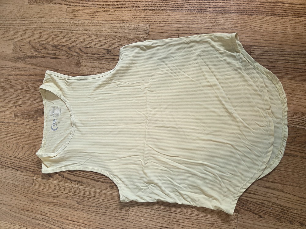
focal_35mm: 23
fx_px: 203
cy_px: 114
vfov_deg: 58.9
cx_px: 153
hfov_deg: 73.9
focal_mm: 5.4
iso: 100
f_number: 1.8
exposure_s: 1/120
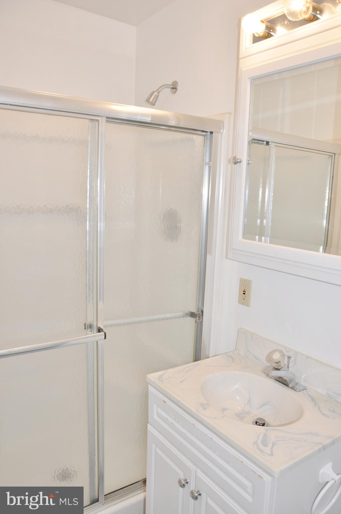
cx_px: 170
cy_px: 257
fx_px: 385
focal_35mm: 27
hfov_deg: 47.8
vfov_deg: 67.4
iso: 200
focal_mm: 18
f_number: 5.6
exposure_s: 1/60
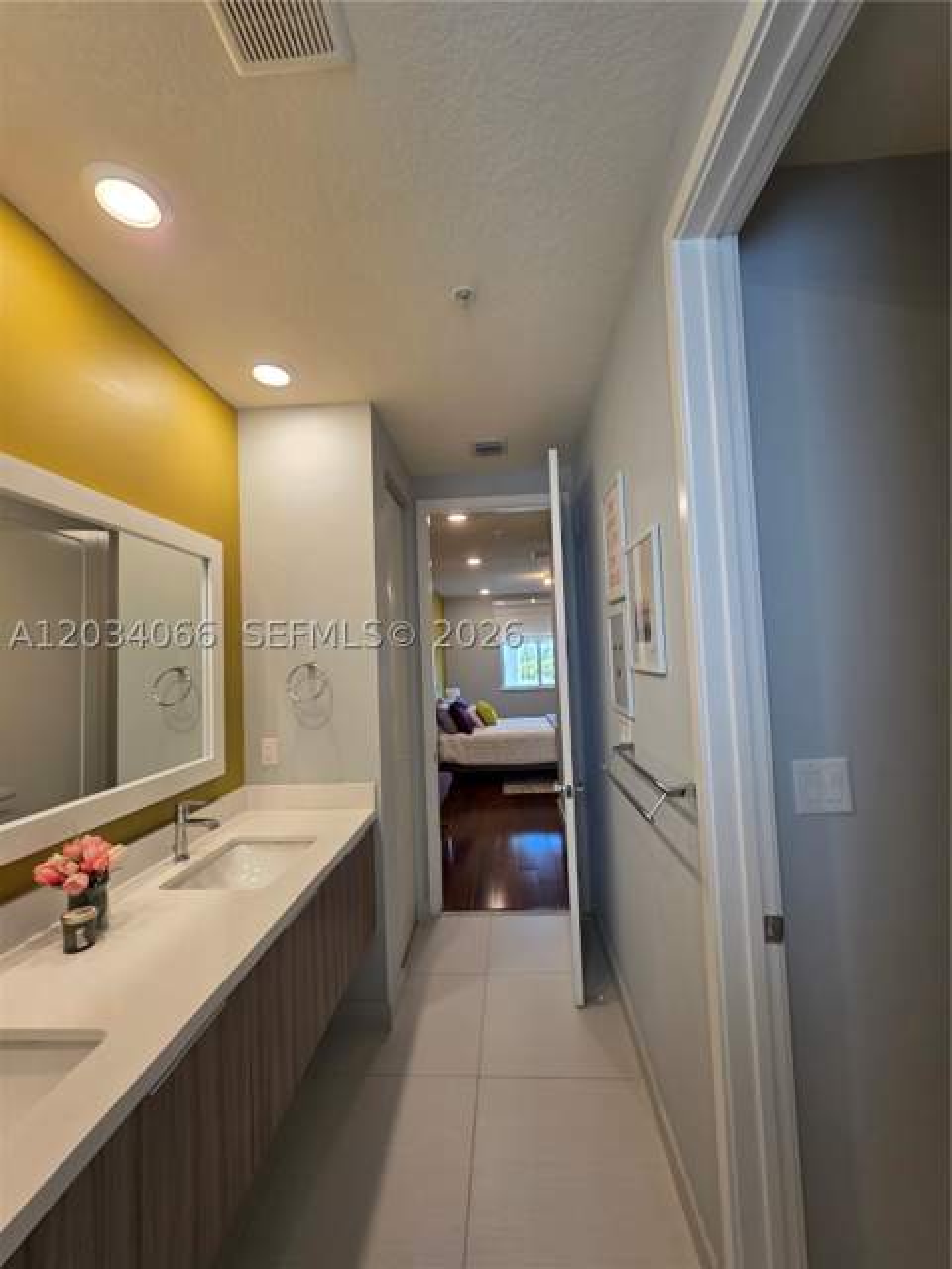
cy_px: 634
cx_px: 476
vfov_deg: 106.2
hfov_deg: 89.9
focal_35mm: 13
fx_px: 477
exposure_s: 1/120
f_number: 1.9
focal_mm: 2.2
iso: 160
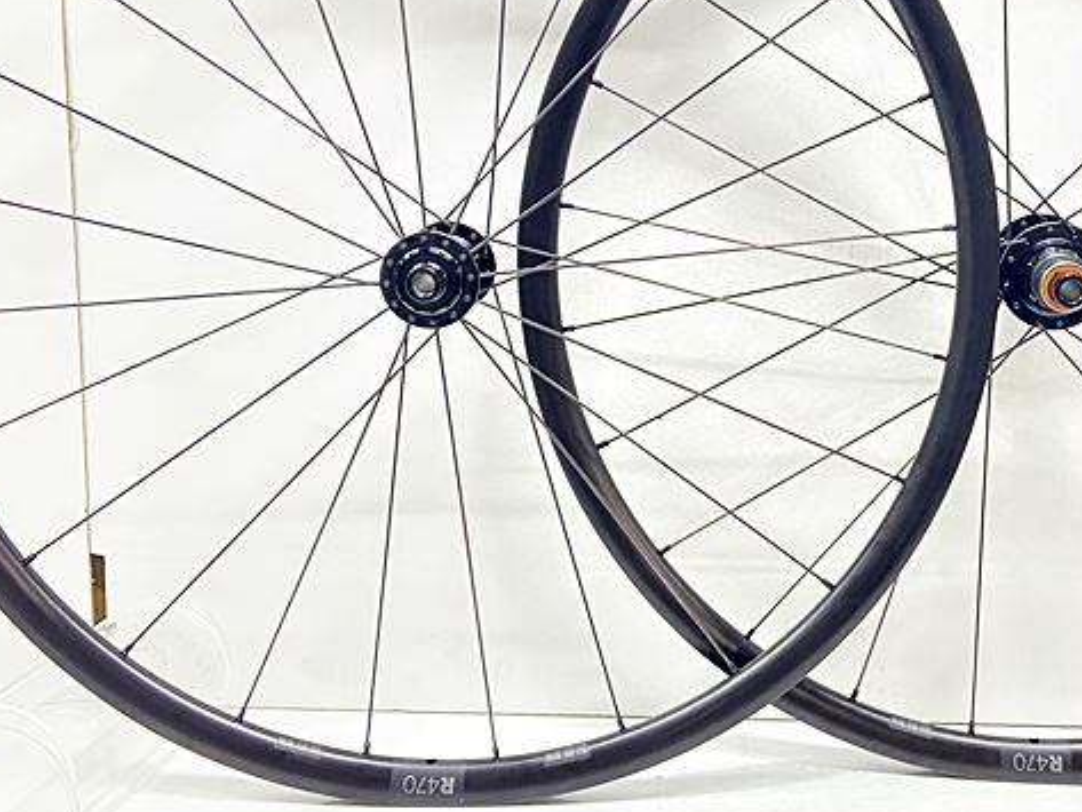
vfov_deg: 32.7
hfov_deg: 42.2
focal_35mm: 44
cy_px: 288
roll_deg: -0.6
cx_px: 741
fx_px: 1376
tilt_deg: -9.2
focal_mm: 4.25
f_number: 1.8
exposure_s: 1/25
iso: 500
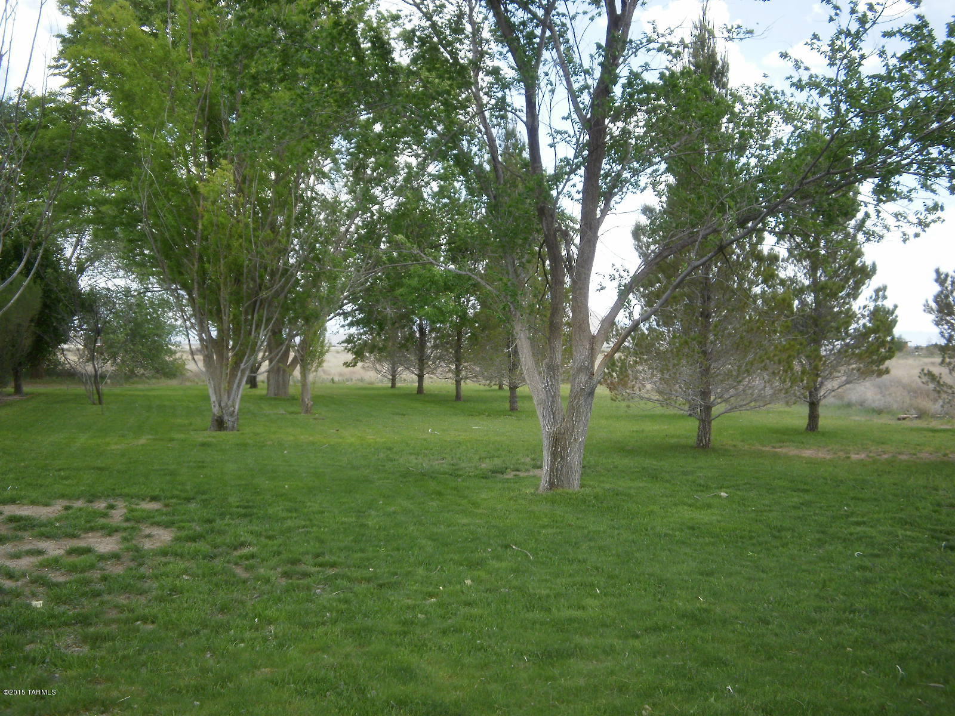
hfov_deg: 43.9
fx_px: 1186
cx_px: 478
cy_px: 358
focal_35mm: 43
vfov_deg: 33.6
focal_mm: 7.61
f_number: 3.4
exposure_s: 1/400
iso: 100
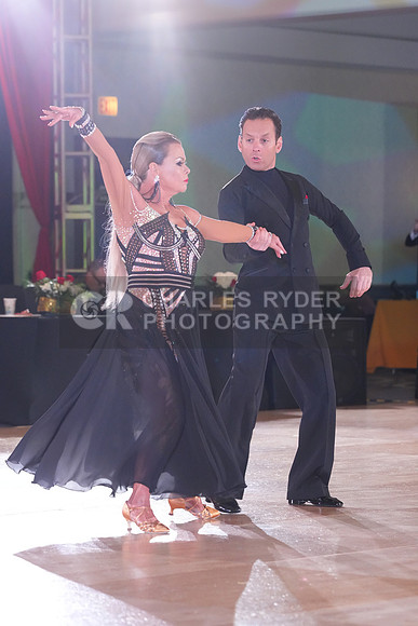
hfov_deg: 9.2
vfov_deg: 13.8
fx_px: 2593
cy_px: 313
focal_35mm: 149
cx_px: 209
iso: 5000
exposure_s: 1/250
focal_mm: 149
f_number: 5
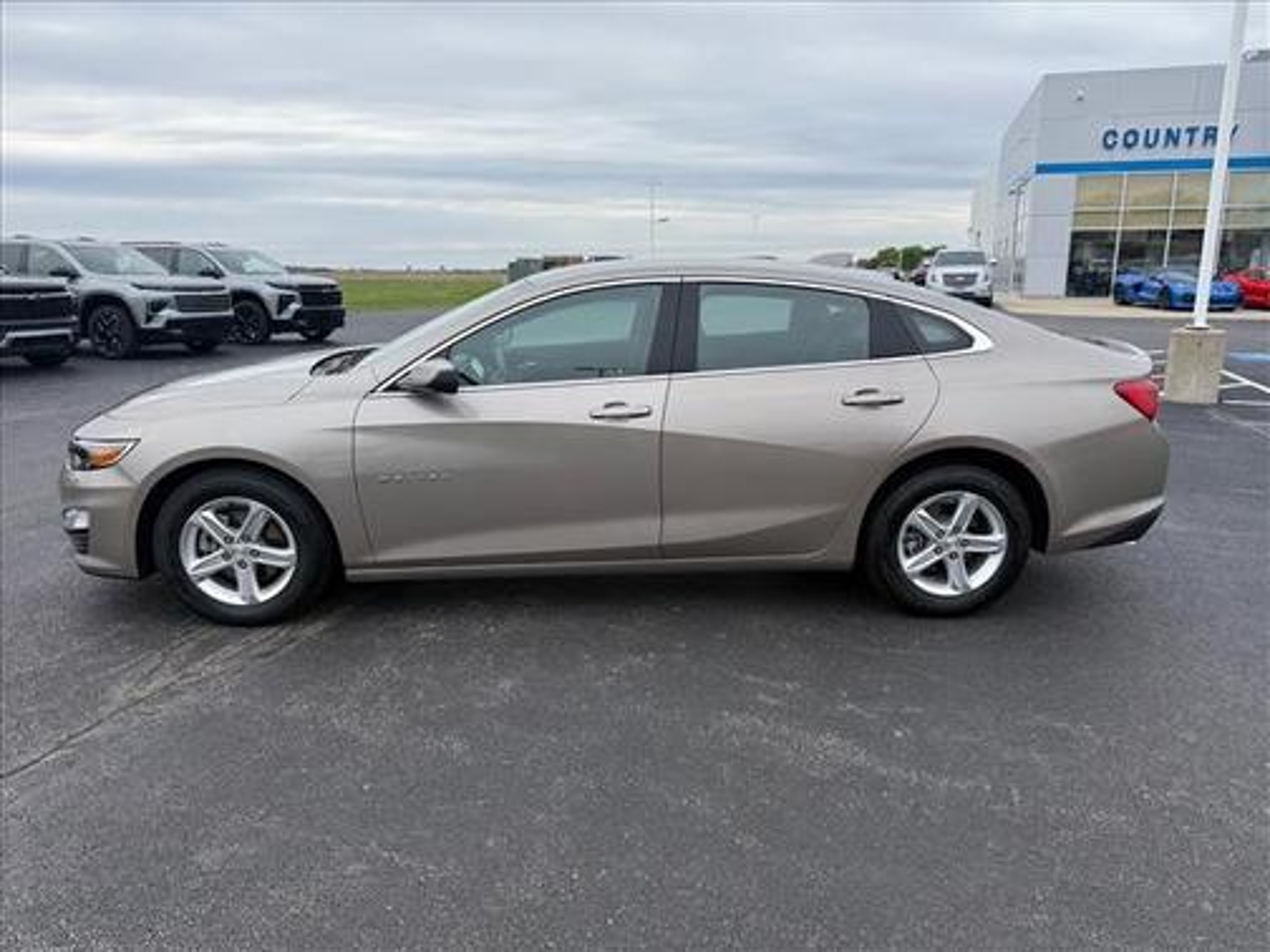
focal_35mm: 24
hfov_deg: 71.6
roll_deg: -1.5
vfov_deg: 56.8
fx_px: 881
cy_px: 476
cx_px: 635
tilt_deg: -11.9
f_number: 1.78
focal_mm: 6.76
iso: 80
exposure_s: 1/1689
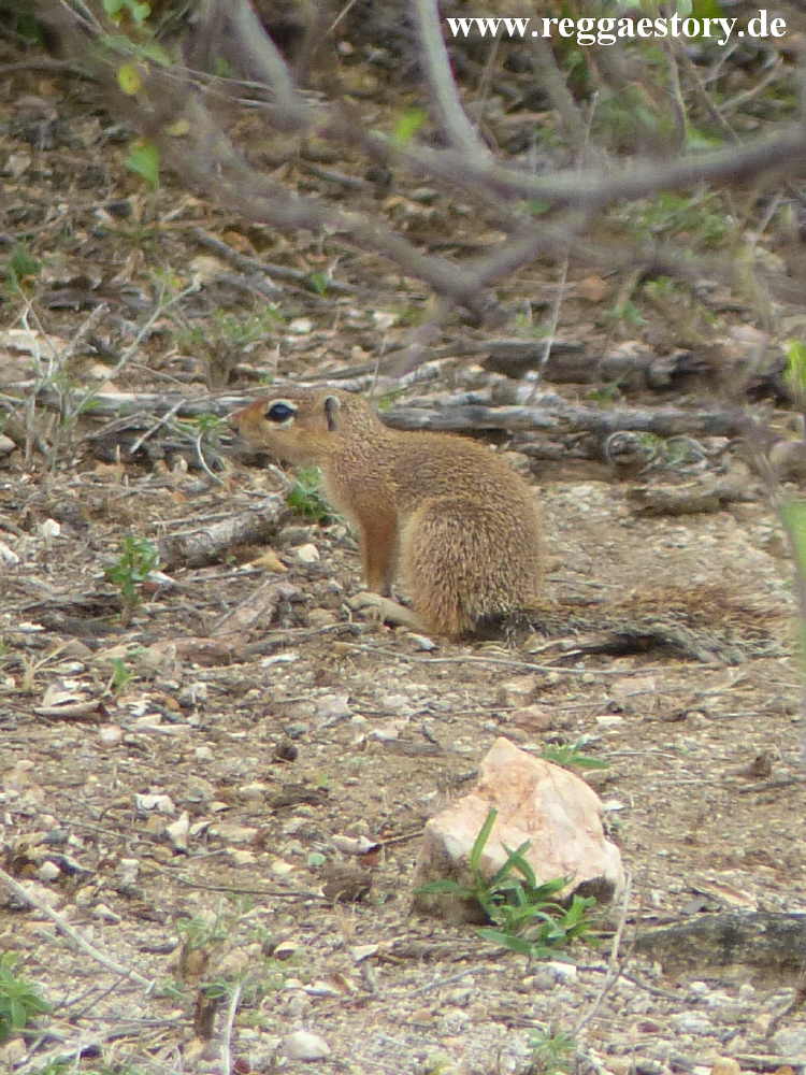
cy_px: 538
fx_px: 18627
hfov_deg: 2.5
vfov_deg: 3.3
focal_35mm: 600
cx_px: 403
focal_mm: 108
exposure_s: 1/640
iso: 200
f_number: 2.8
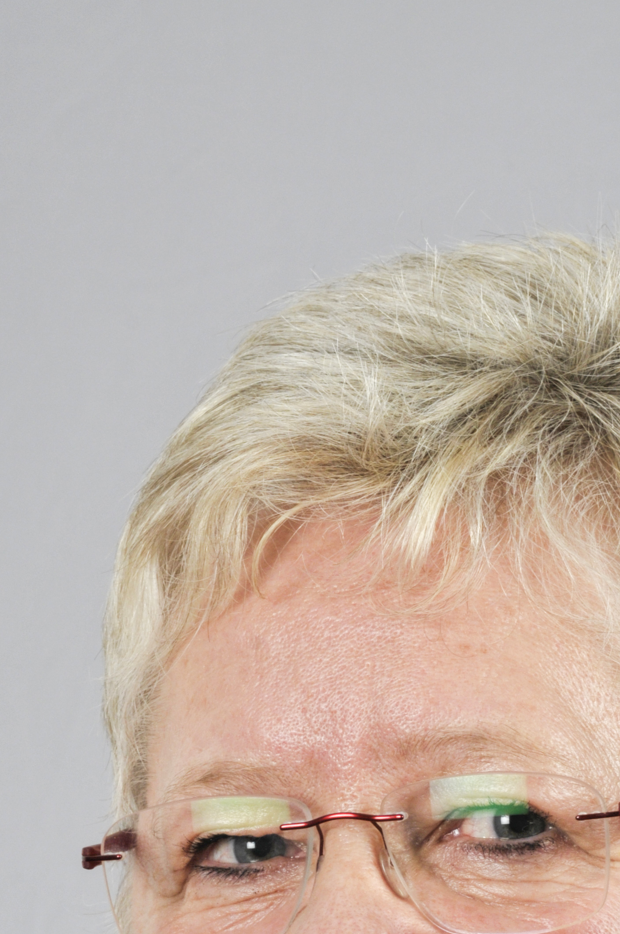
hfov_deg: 5.3
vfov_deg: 7.9
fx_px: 6708
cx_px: 438
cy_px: 942
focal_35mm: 259
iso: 200
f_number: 14
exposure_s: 1/200
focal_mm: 85
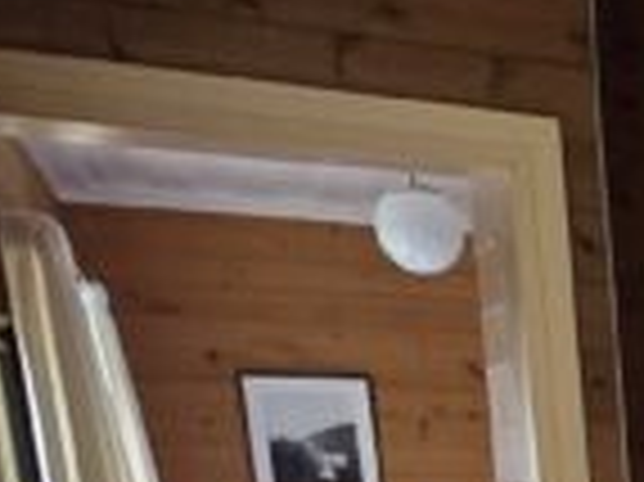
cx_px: 1081
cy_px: 910
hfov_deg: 21.2
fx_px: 1301
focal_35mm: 70
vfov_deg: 16.8
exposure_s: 1/50
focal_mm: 2.2
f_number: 2.2
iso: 500
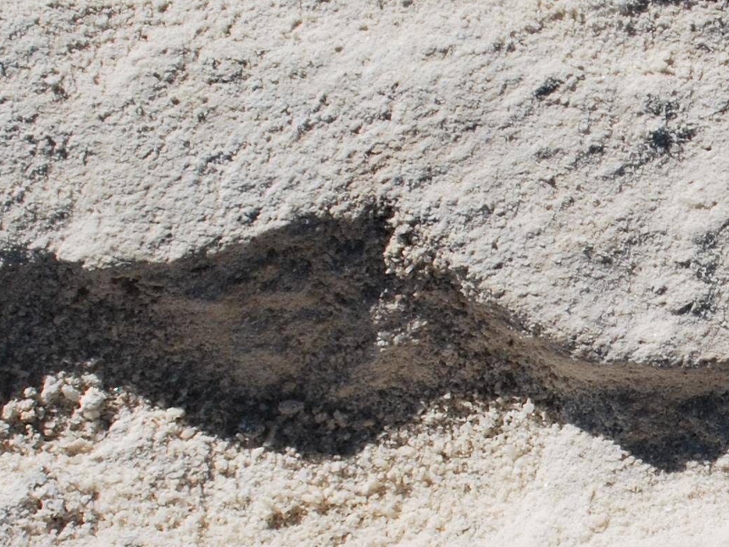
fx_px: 2022
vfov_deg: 15.2
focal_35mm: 96
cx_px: 792
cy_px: 481
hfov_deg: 19.6
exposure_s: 1/250
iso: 100
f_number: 8
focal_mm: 18
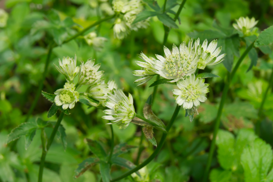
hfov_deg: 24.6
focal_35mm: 82
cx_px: 136
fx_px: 626
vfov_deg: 16.6
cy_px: 91
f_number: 16
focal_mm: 55
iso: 640
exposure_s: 1/100
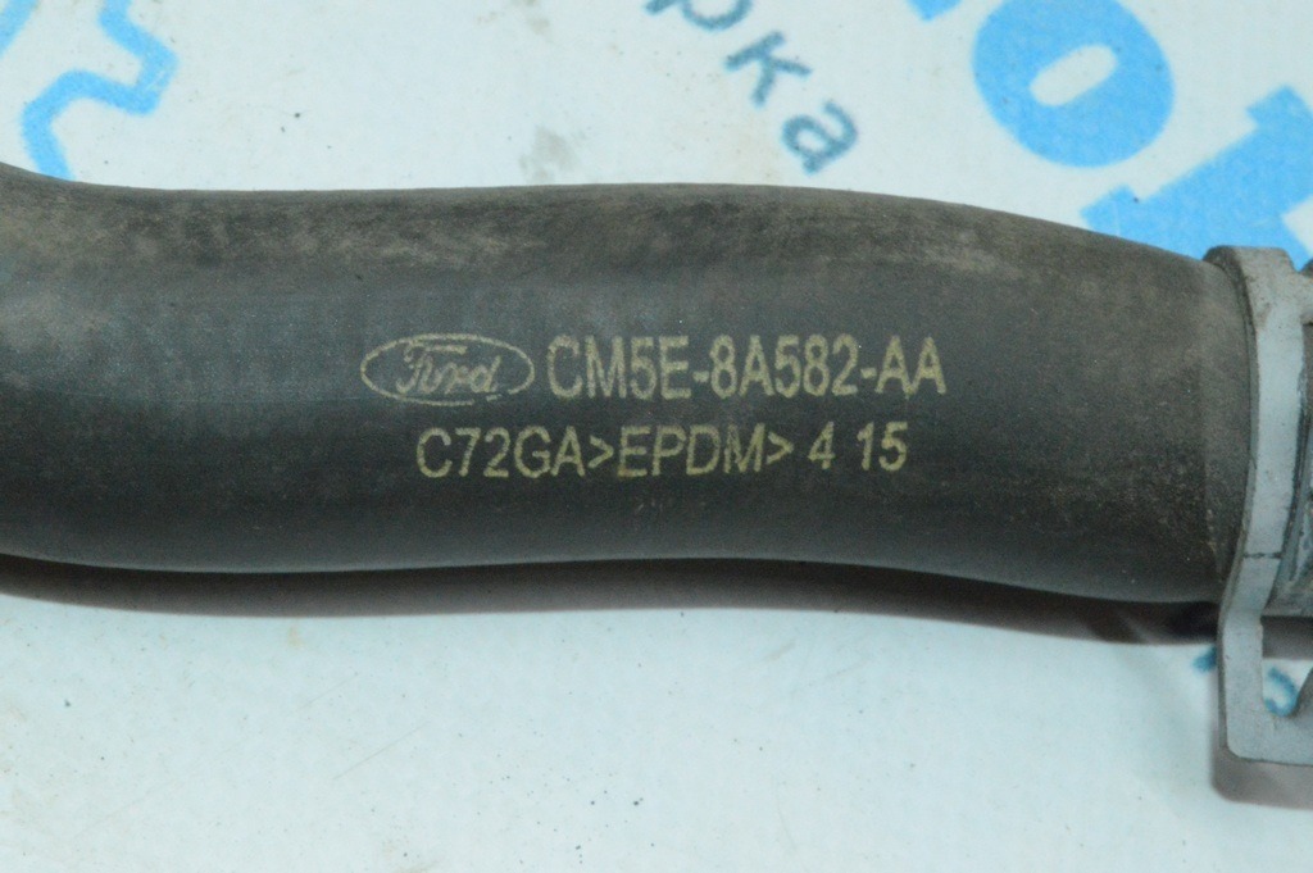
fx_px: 3006
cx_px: 656
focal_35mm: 82
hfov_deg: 24.6
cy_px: 436
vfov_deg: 16.5
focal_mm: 55
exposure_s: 1/30
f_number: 36
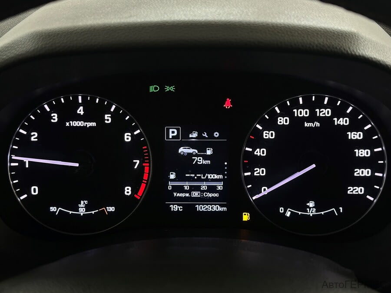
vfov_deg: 30.3
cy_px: 146
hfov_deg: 39.7
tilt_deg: -24.6
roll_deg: -0.3
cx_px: 196
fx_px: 542
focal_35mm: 48
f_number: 1.78
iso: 200
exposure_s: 1/33
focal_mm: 6.86
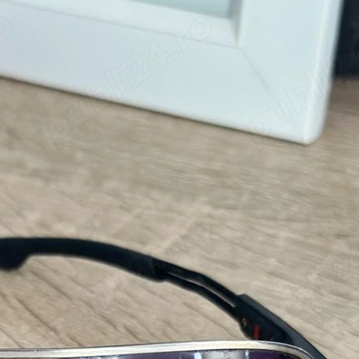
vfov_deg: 13.6
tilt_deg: -39.2
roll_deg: +2.2
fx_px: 1431
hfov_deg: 14.0
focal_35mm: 122
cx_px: -21
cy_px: 511
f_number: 1.78
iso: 400
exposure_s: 1/47
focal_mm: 6.86
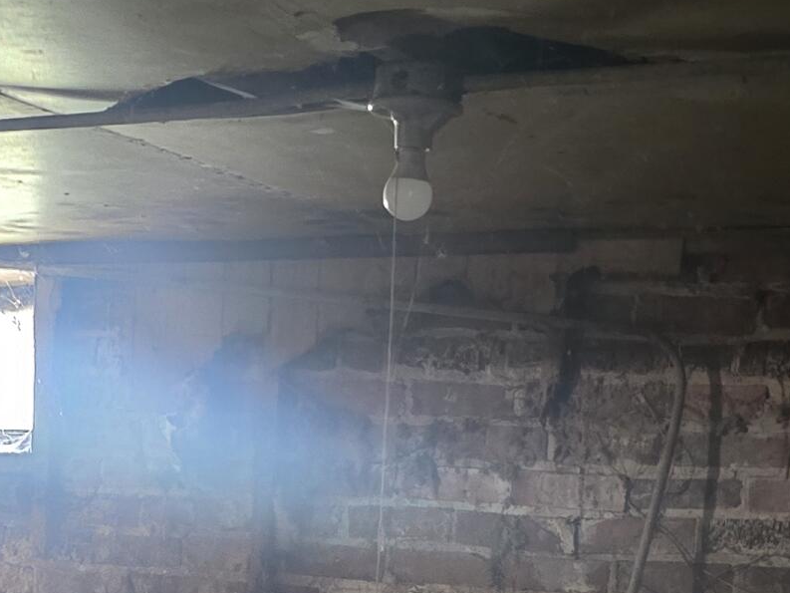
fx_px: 1986
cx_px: 322
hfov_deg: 22.5
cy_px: 788
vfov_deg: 16.0
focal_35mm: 87
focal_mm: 6.3
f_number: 1.7
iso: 1600
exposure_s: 1/20
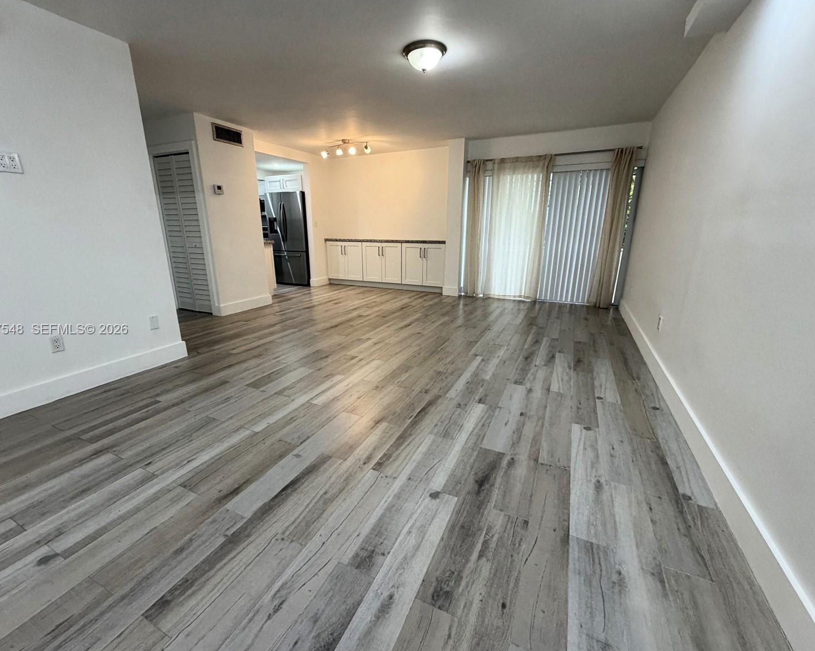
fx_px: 362
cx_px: 401
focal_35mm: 15
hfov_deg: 96.8
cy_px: 330
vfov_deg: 84.0
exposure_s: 1/120
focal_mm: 2.22
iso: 250
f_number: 2.2
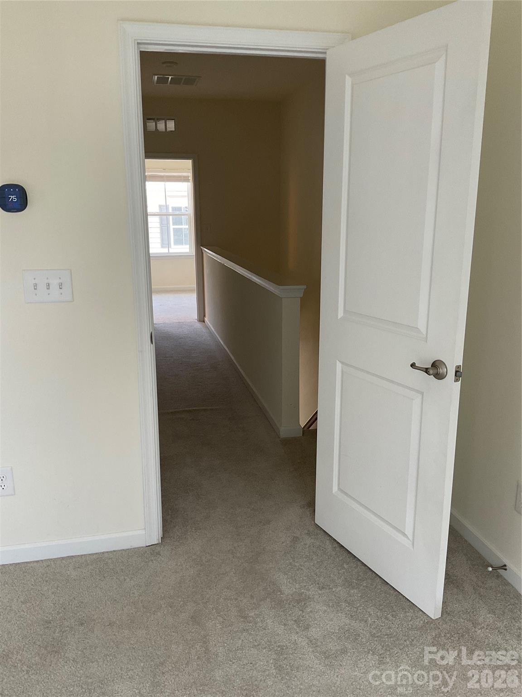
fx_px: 583
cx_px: 261
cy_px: 348
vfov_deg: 61.7
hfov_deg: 48.2
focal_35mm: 29
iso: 80
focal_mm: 3
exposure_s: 1/60
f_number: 1.8
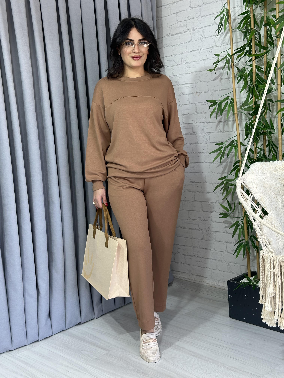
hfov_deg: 30.3
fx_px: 525
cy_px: 189
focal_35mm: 48
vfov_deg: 39.7
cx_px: 142
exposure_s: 1/100
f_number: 1.78
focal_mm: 6.86
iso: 80
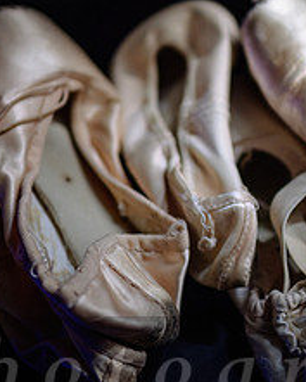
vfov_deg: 28.3
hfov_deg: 22.7
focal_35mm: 67
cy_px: 182
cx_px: 218
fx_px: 758
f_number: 1.4
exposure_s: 1/50
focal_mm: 24
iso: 800
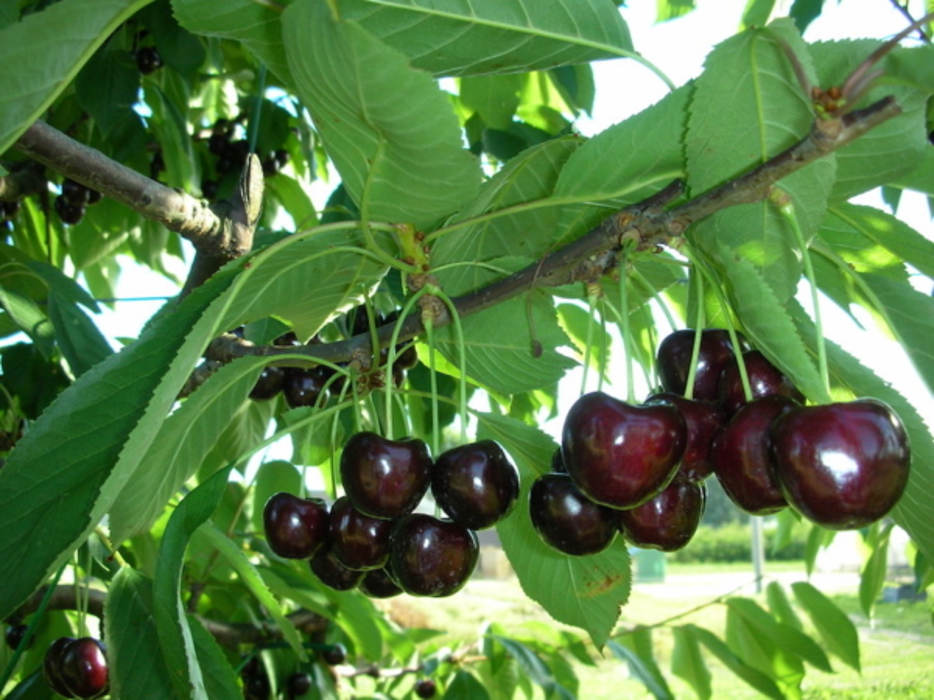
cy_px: 350
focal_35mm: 35
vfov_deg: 40.7
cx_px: 467
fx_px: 944
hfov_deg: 52.6
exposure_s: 1/110
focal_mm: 5.8
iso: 50
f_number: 3
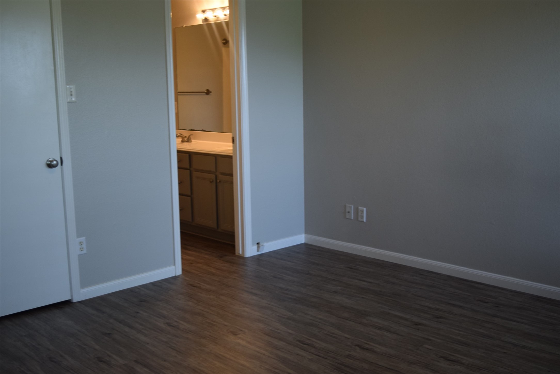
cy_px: 187
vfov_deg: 31.9
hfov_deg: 46.4
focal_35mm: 42
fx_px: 654
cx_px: 280
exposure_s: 1/60
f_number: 4.2
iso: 560
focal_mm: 28
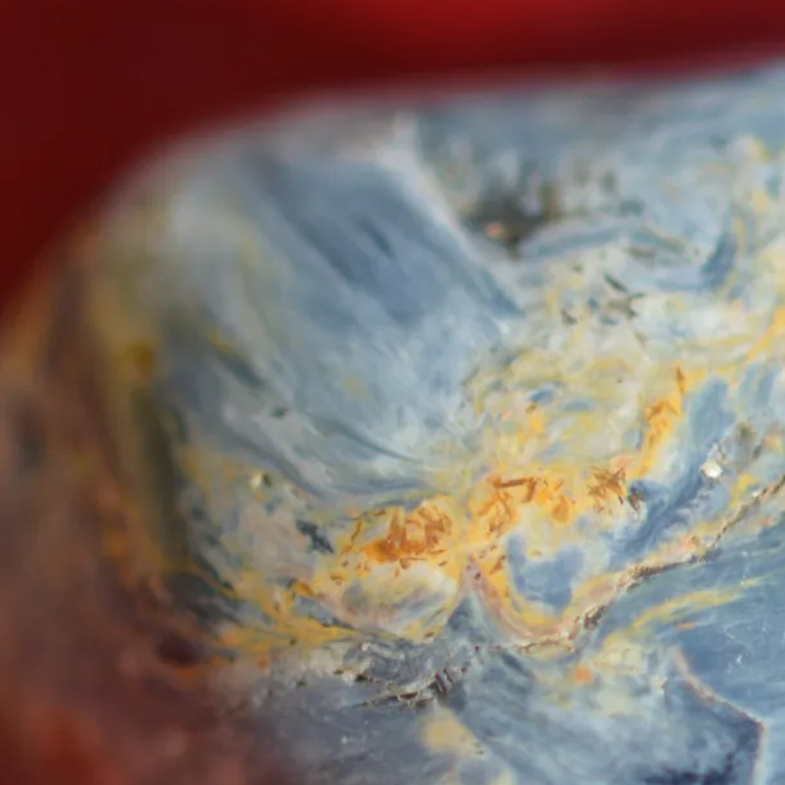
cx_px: 1256
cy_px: 588
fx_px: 14413
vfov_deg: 3.1
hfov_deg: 3.1
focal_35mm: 562
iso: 400
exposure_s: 1/3200
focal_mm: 105
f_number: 4.2
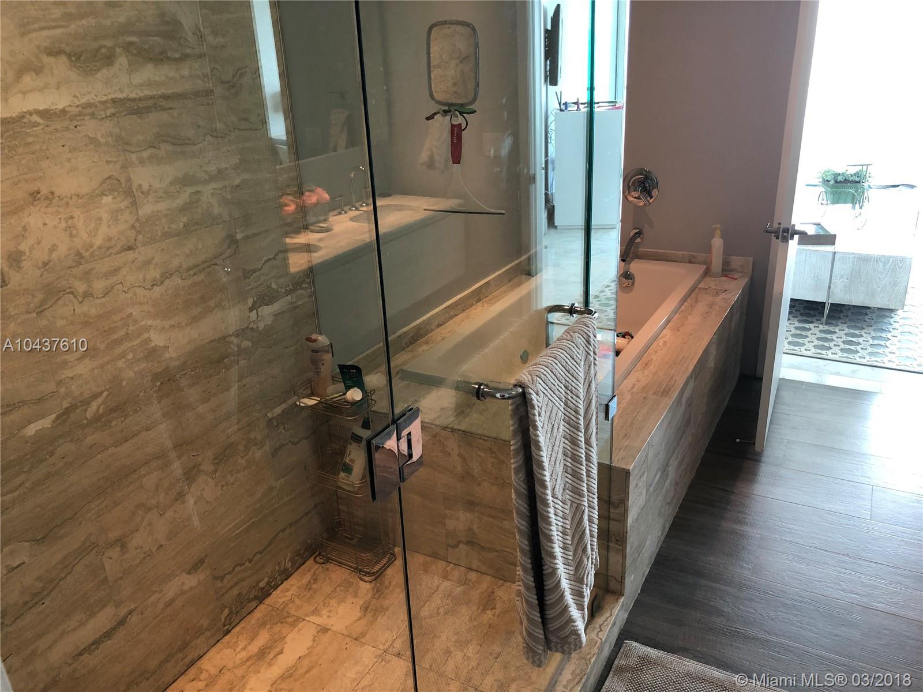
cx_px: 462
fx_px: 747
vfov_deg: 49.7
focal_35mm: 28
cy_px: 346
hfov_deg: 63.4
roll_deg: +2.2
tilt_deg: -21.9
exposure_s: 1/15
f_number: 1.8
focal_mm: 4
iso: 40
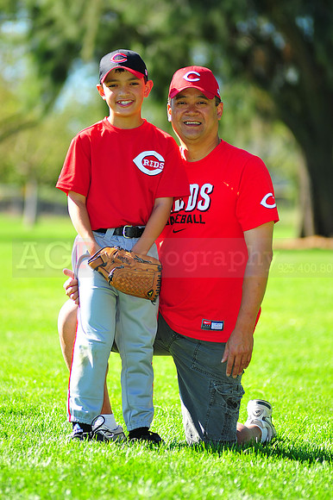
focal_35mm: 180
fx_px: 2500
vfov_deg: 11.4
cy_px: 250
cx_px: 166
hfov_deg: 7.6
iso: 200
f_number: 3.5
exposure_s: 1/640
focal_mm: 180
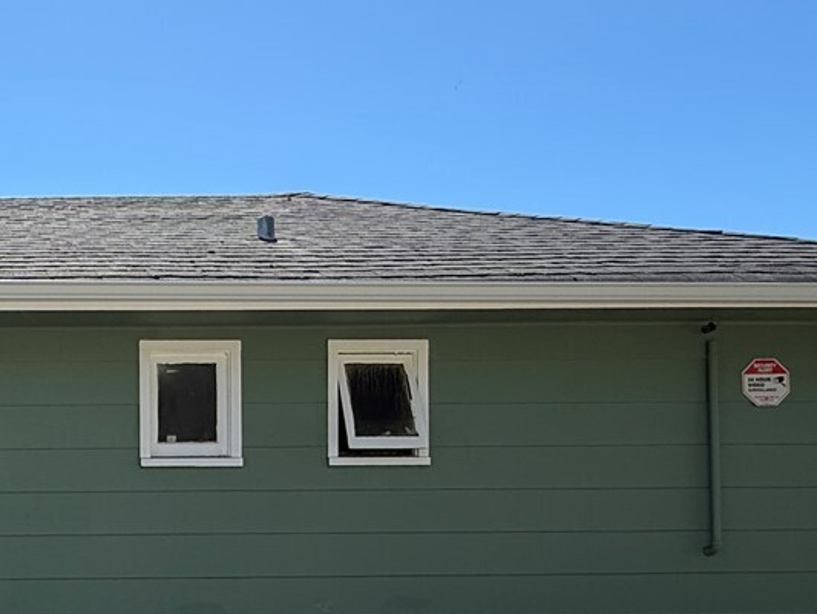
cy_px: 546
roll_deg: +0.7
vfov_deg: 32.7
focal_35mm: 42
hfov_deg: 37.6
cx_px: -75
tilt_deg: -0.5
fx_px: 991
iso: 50
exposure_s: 1/726
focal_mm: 2.22
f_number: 2.2
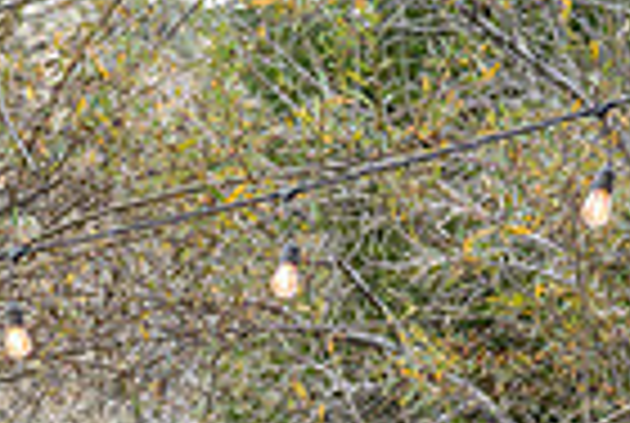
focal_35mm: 181
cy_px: 974
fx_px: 3174
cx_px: 209
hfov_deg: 11.3
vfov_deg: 7.2
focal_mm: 34
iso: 200
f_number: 3.2
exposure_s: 1/160
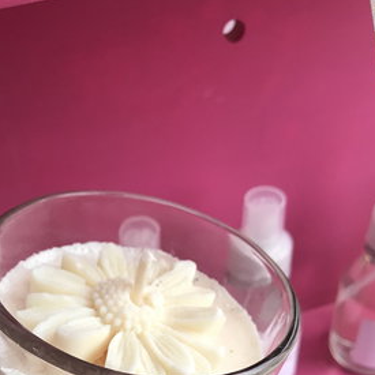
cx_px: 140
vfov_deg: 33.9
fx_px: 588
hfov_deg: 35.2
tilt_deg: -41.5
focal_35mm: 48
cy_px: 317
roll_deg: +8.5
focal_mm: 3.99
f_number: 1.8
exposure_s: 1/33
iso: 20
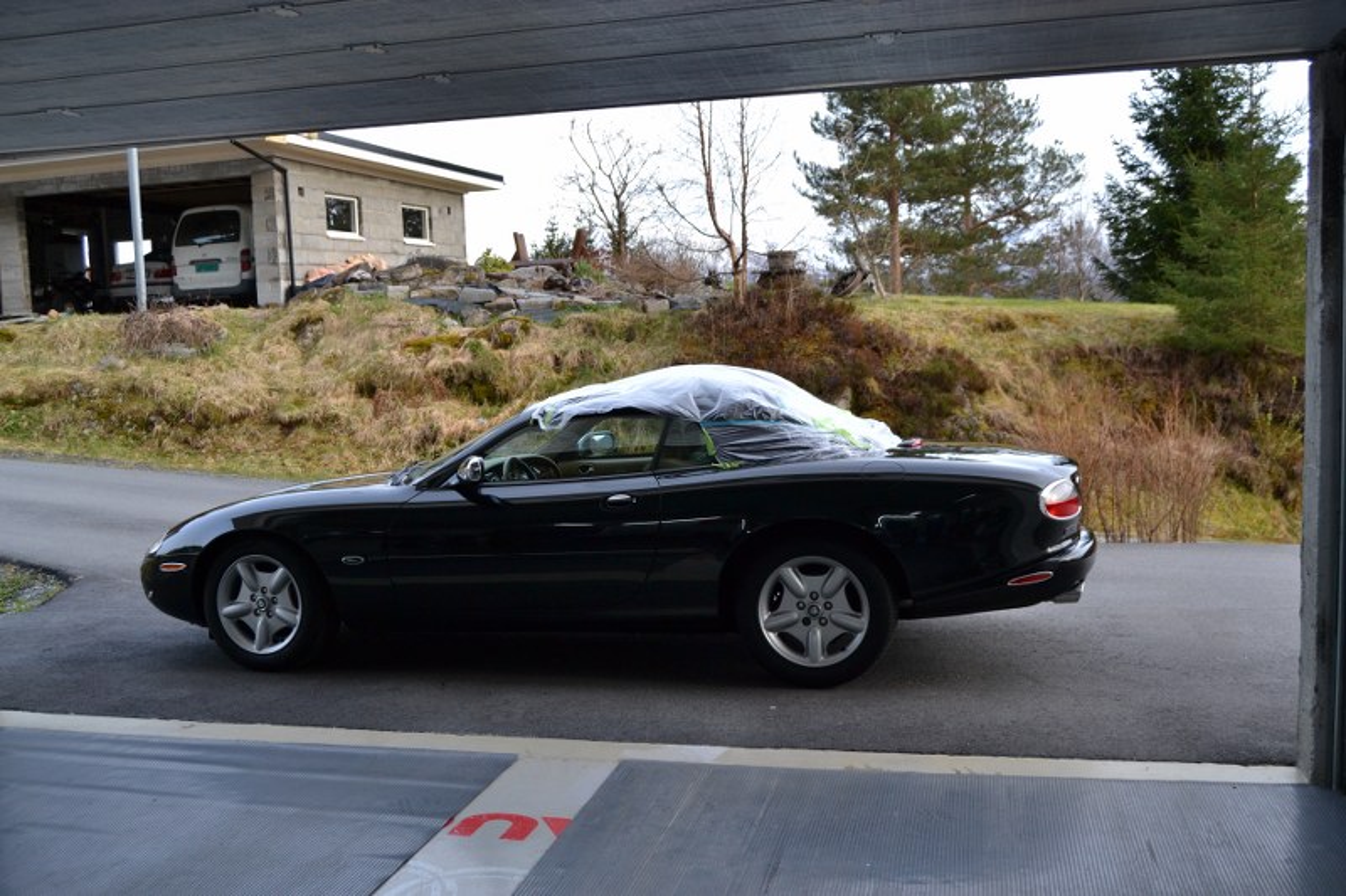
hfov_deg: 55.1
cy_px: 448
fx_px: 1290
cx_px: 673
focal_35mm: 34
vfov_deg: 38.3
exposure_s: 1/125
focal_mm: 23
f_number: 5.6
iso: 320
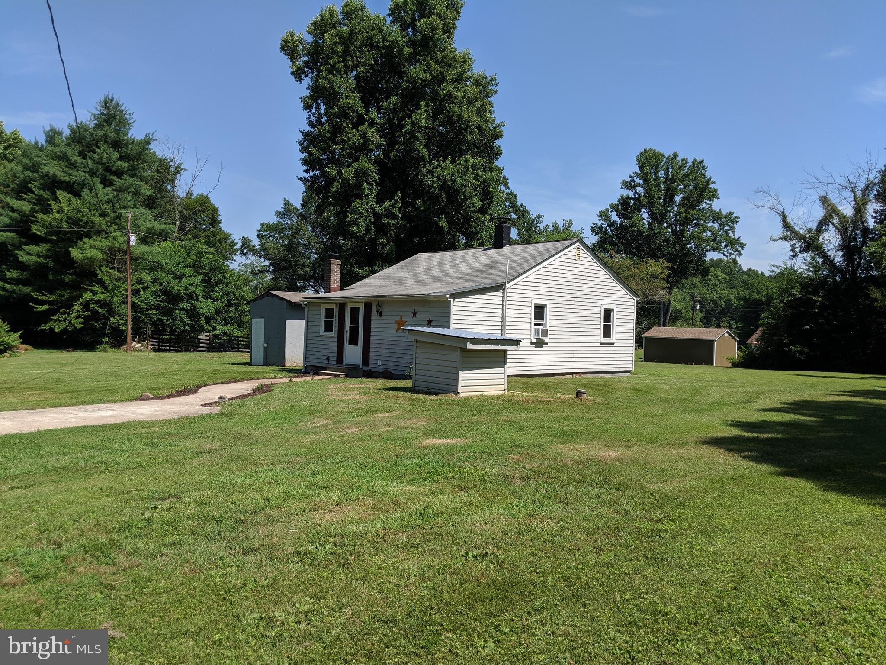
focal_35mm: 27
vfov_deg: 51.4
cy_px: 332
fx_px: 691
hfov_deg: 65.3
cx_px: 443
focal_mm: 4.44
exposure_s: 1/2924
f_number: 1.8
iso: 50
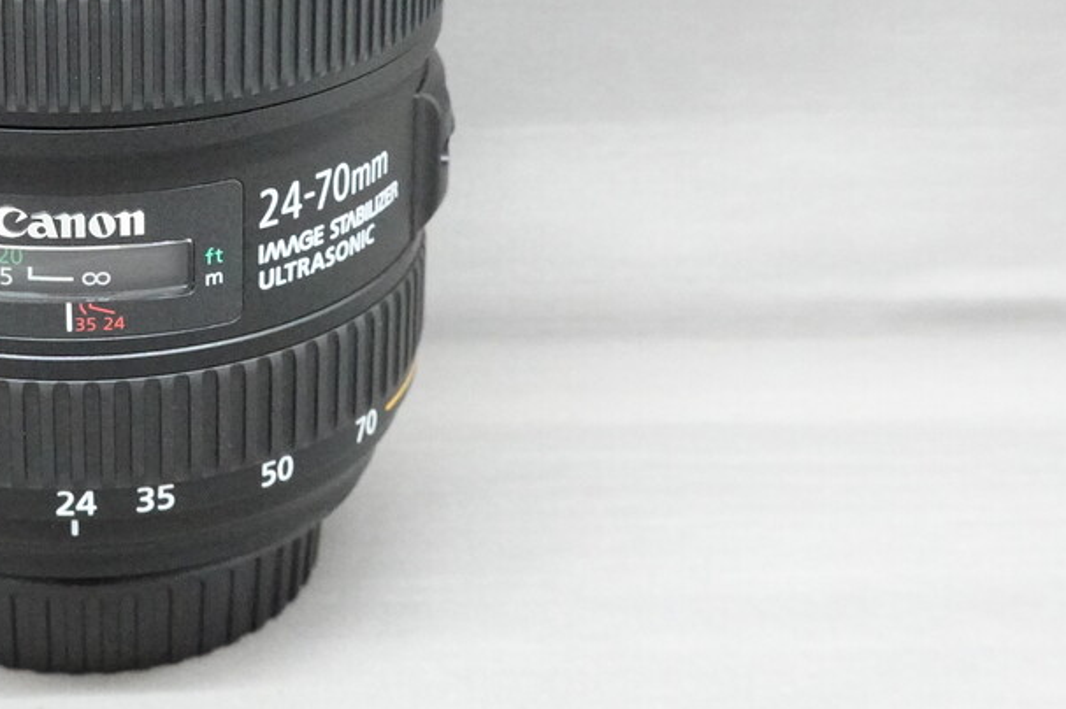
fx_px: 2634
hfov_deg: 22.5
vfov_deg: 15.2
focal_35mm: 89
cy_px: 107
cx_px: 158
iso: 4000
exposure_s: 1/50
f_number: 5.6
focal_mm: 16.54
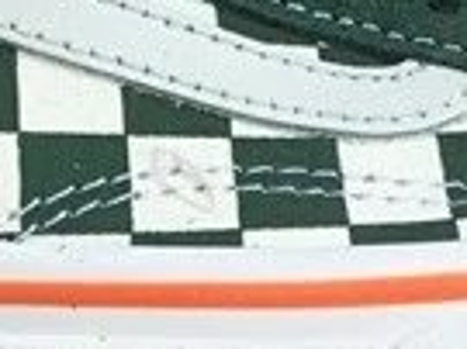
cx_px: 62
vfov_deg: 7.1
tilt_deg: -19.5
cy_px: 489
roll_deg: +0.4
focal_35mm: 207
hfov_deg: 9.5
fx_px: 2790
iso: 25
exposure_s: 1/261
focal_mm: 3.3
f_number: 2.4
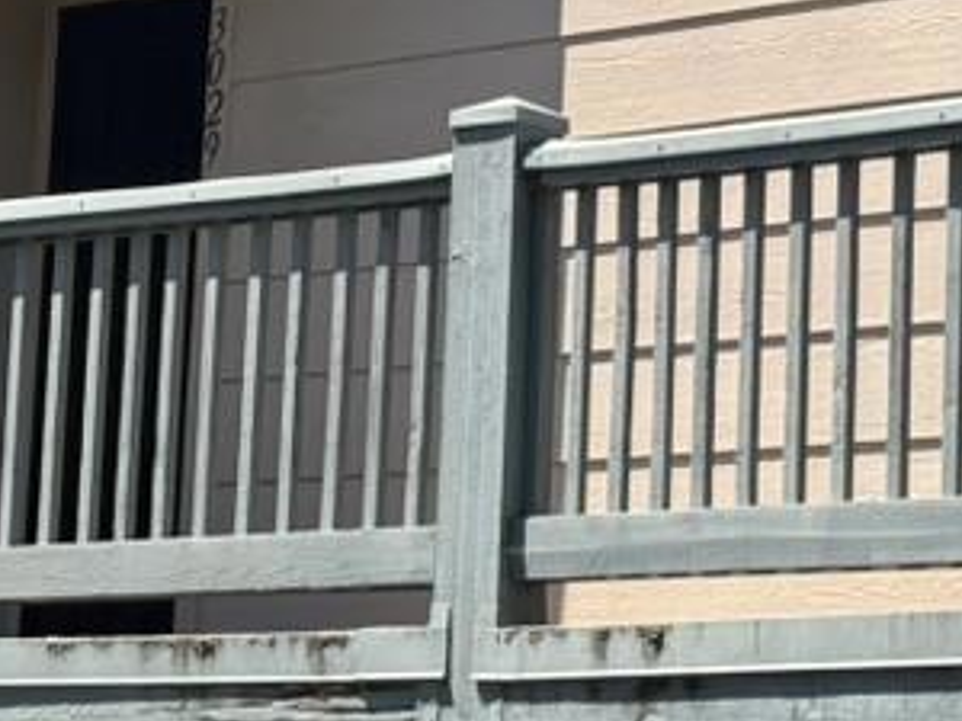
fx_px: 4558
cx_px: 273
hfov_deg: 12.0
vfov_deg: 9.0
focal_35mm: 164
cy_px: 237
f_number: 1.78
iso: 64
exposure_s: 1/2208
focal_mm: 6.76
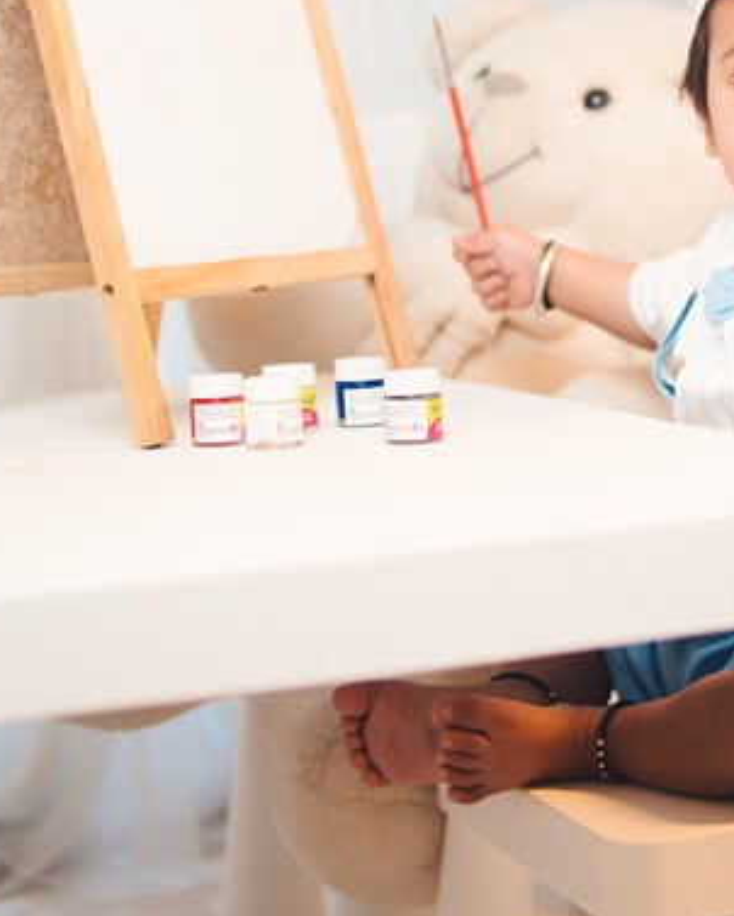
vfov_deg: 22.5
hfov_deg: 18.2
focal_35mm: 84
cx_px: 574
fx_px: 2279
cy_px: 241
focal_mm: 30
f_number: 1.4
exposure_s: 1/640
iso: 800
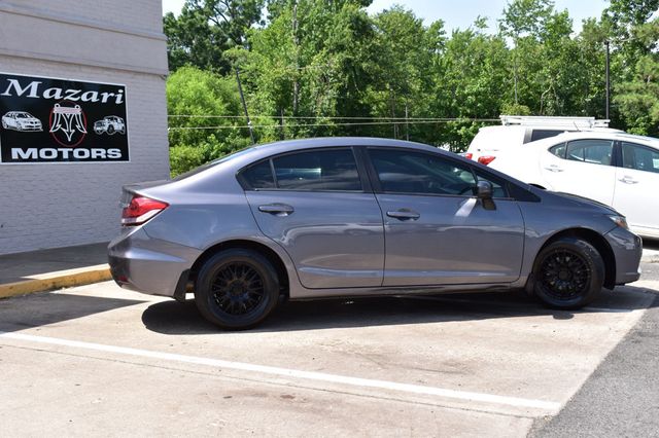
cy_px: 219
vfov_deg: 30.8
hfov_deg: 45.0
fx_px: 796
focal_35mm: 44
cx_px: 330
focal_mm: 29
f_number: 11
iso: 400
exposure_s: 1/400
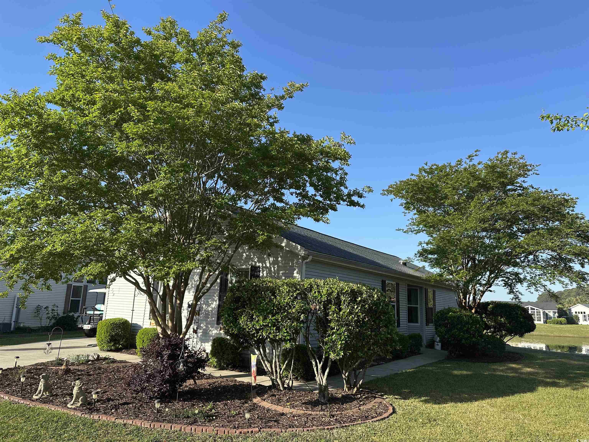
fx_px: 408
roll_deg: -2.5
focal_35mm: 24
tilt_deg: +13.1
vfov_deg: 56.8
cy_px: 221
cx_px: 294
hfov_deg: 71.6
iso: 80
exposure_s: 1/2070
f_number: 1.78
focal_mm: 6.86
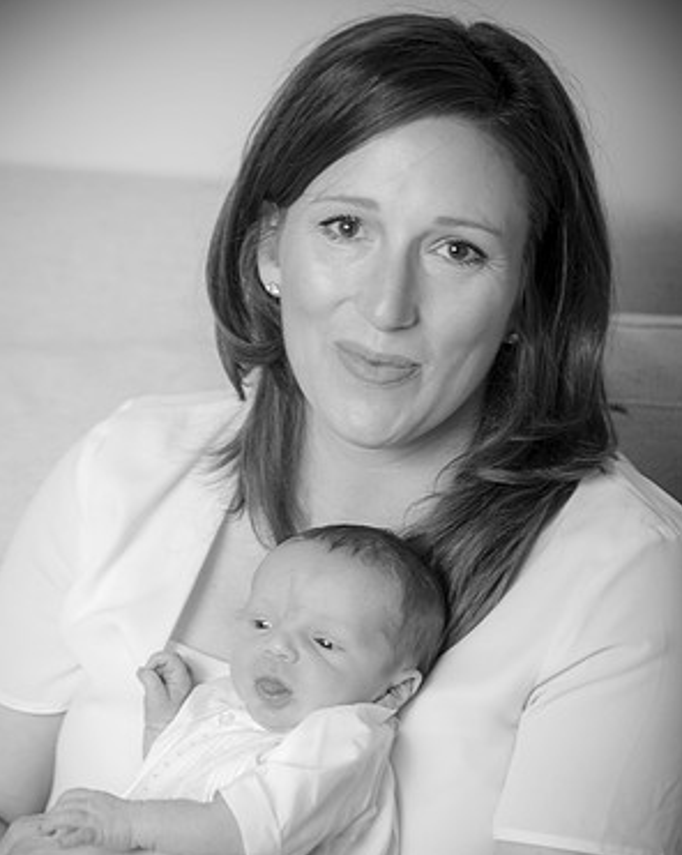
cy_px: 500
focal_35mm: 148
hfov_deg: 10.4
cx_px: 340
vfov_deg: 13.0
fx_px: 3740
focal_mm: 130
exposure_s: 1/160
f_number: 5.6
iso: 200
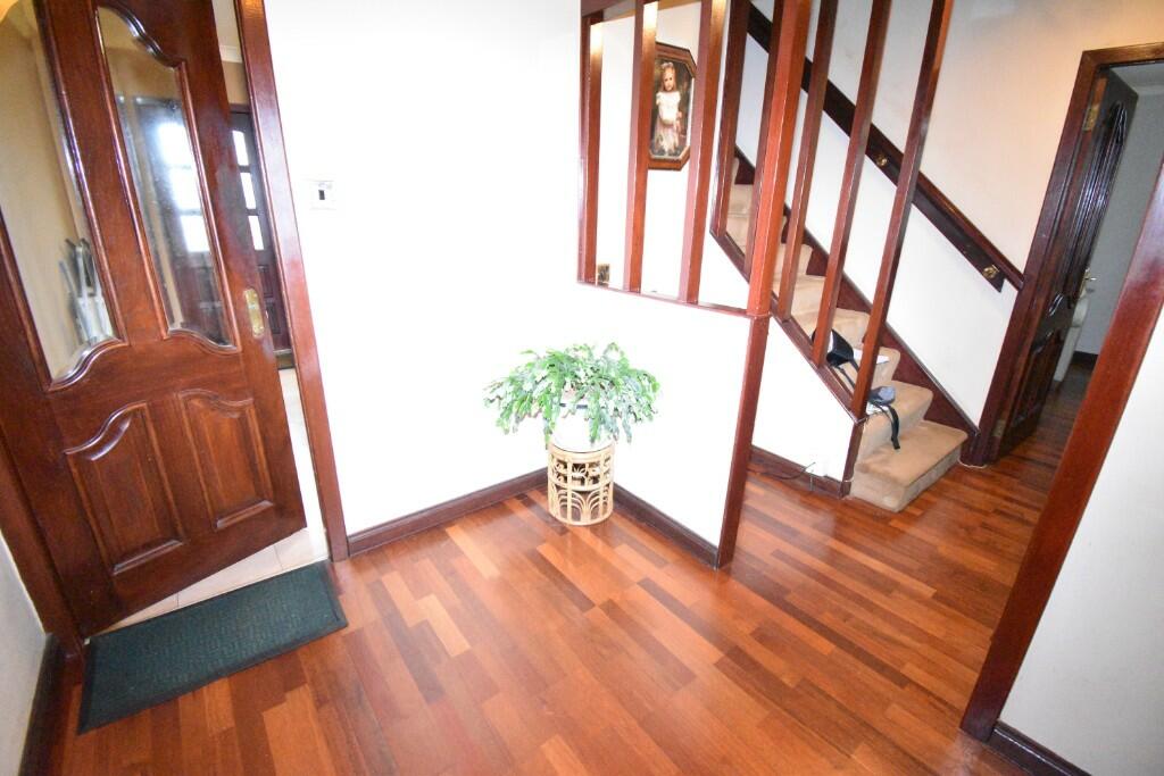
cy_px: 388
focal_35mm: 15
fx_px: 485
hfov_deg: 100.4
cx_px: 582
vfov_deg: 77.3
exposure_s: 1/125
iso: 11400
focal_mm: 10
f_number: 4.5
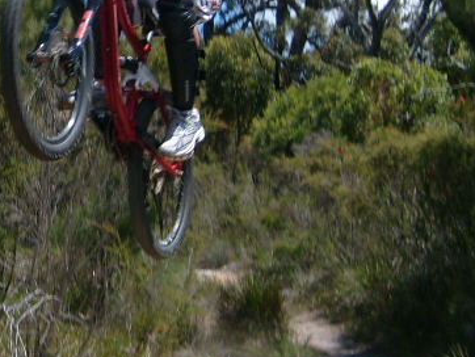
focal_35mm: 99
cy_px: 143
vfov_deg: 14.9
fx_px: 1359
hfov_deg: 19.4
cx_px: 37
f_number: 7.1
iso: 80
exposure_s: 1/250
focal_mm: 5.8
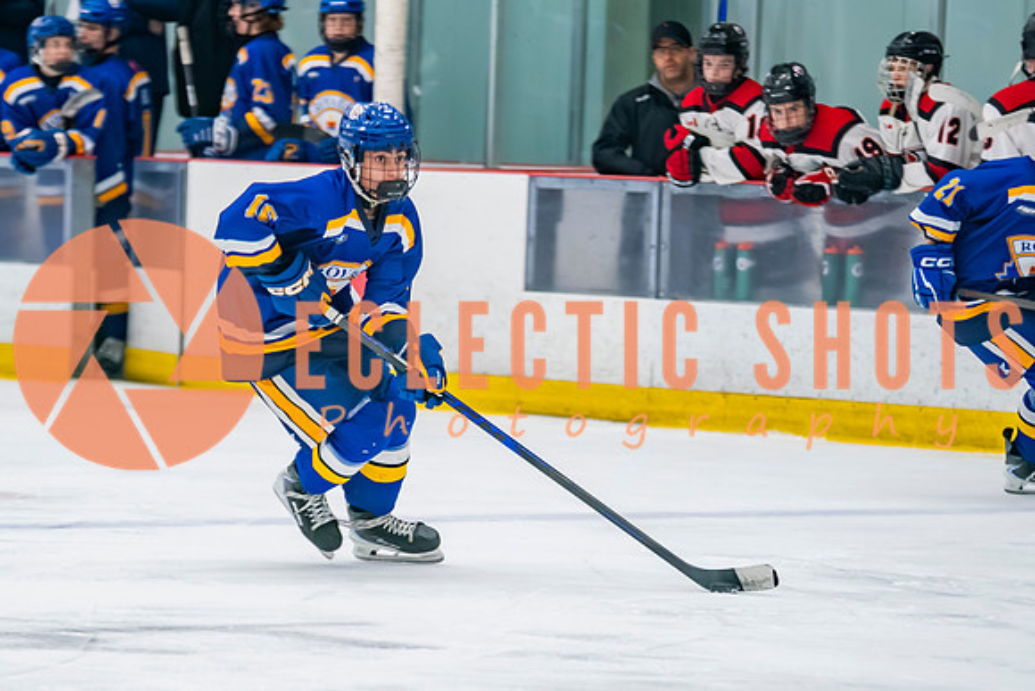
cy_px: 350
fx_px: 8242
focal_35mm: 287
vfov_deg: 4.8
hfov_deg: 7.2
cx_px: 386
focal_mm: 150
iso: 1600
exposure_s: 1/640
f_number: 2.8
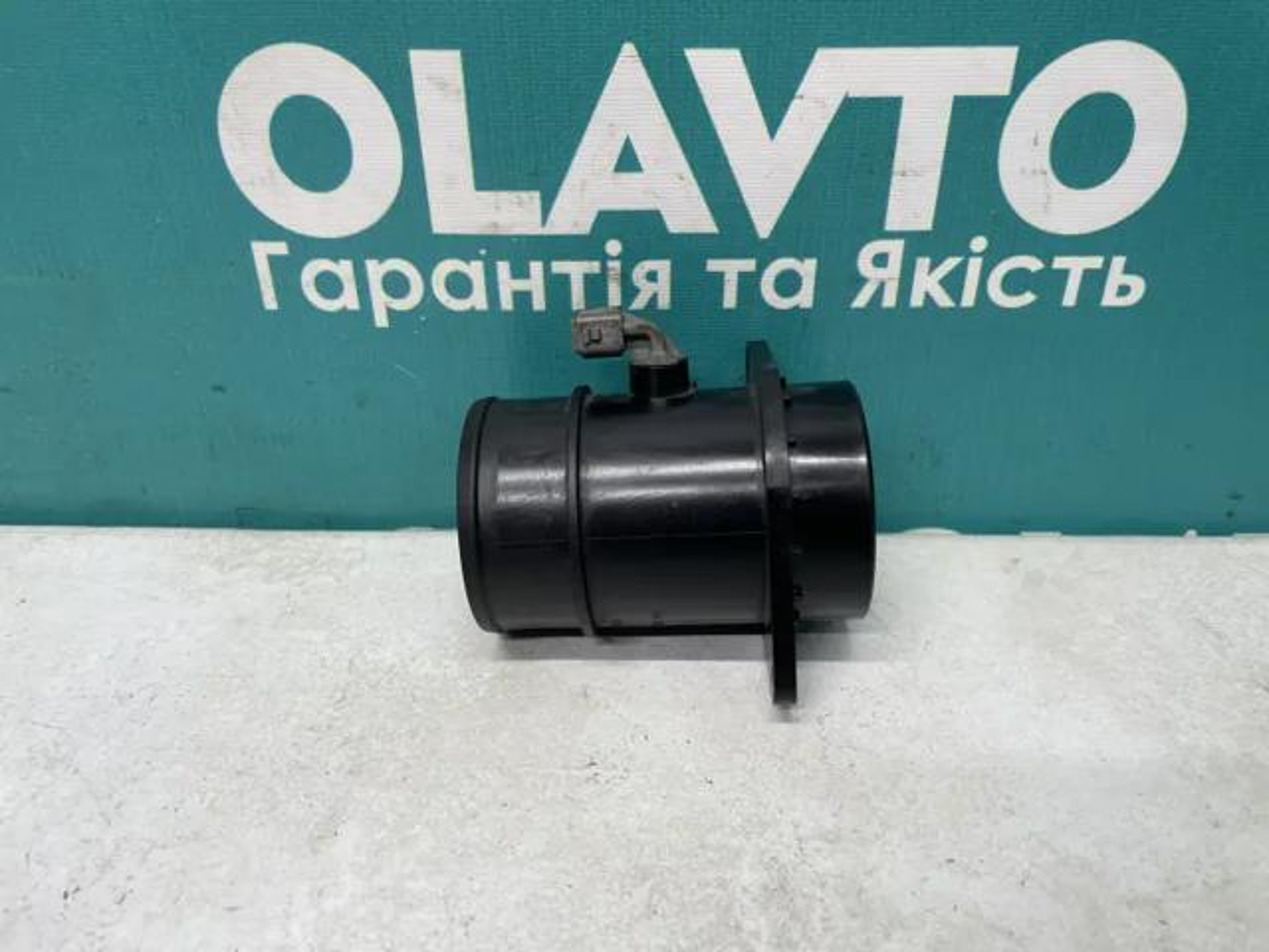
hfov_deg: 67.3
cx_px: 634
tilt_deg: -31.0
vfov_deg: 53.1
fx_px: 953
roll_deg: +2.1
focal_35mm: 26
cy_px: 476
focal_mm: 4.2
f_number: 1.6
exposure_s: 1/100
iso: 80
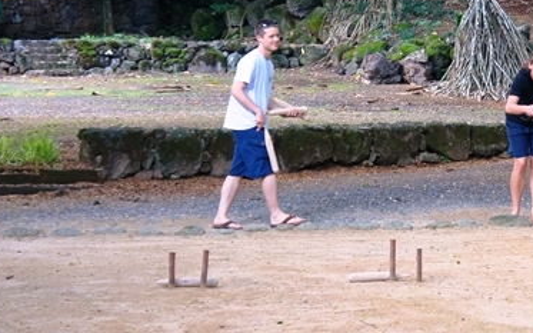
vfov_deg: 9.8
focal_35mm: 134
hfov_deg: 15.5
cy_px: 118
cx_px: 414
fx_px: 1947
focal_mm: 41
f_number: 4.5
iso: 800
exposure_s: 1/160
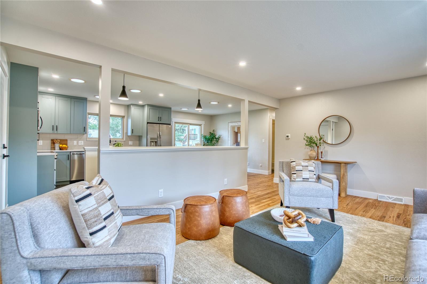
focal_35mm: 16
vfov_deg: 73.7
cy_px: 142
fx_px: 190
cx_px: 214
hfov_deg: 96.8
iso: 500
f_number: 5
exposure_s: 1/40
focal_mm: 16
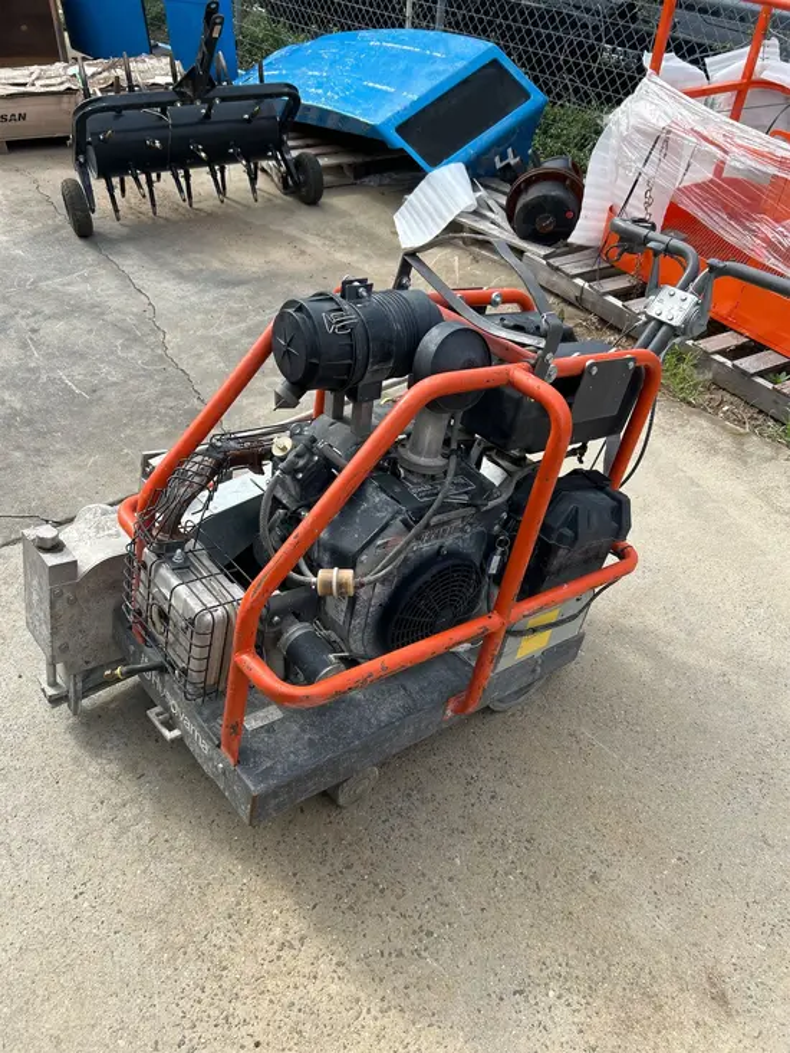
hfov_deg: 53.1
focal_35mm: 26
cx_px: 395
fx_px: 791
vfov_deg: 67.3
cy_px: 526
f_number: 1.5
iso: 50
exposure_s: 1/1575
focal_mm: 5.7
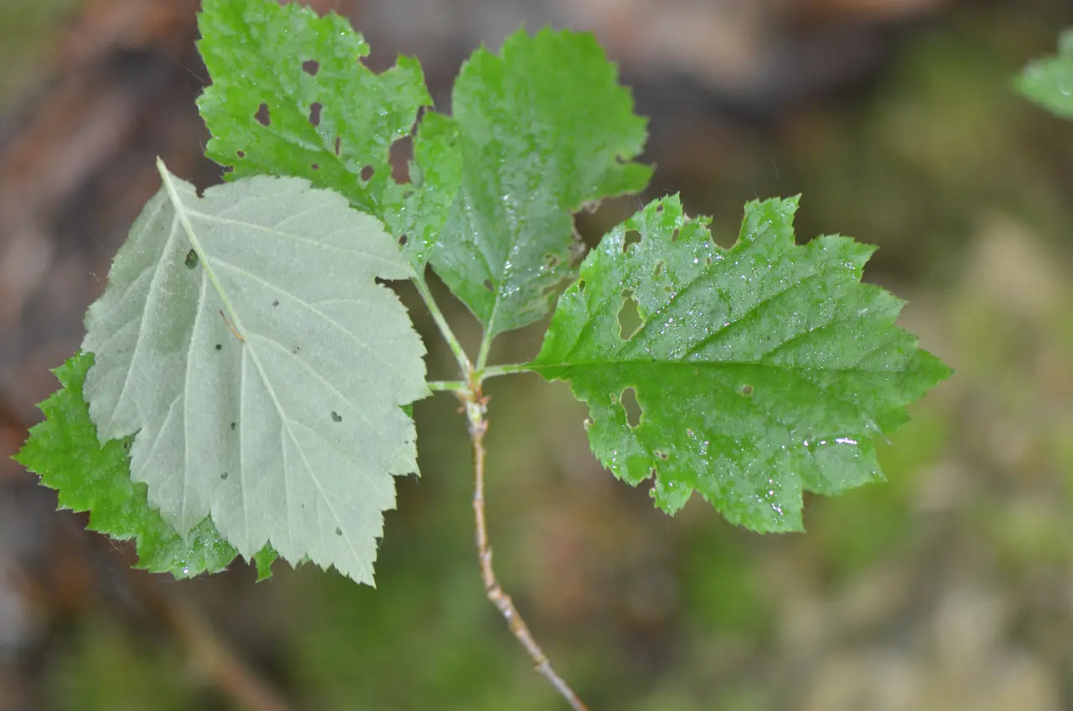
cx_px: 536
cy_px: 356
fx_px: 4685
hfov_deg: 13.1
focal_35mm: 158
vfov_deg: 8.7
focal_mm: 105
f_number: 3
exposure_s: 1/60
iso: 800
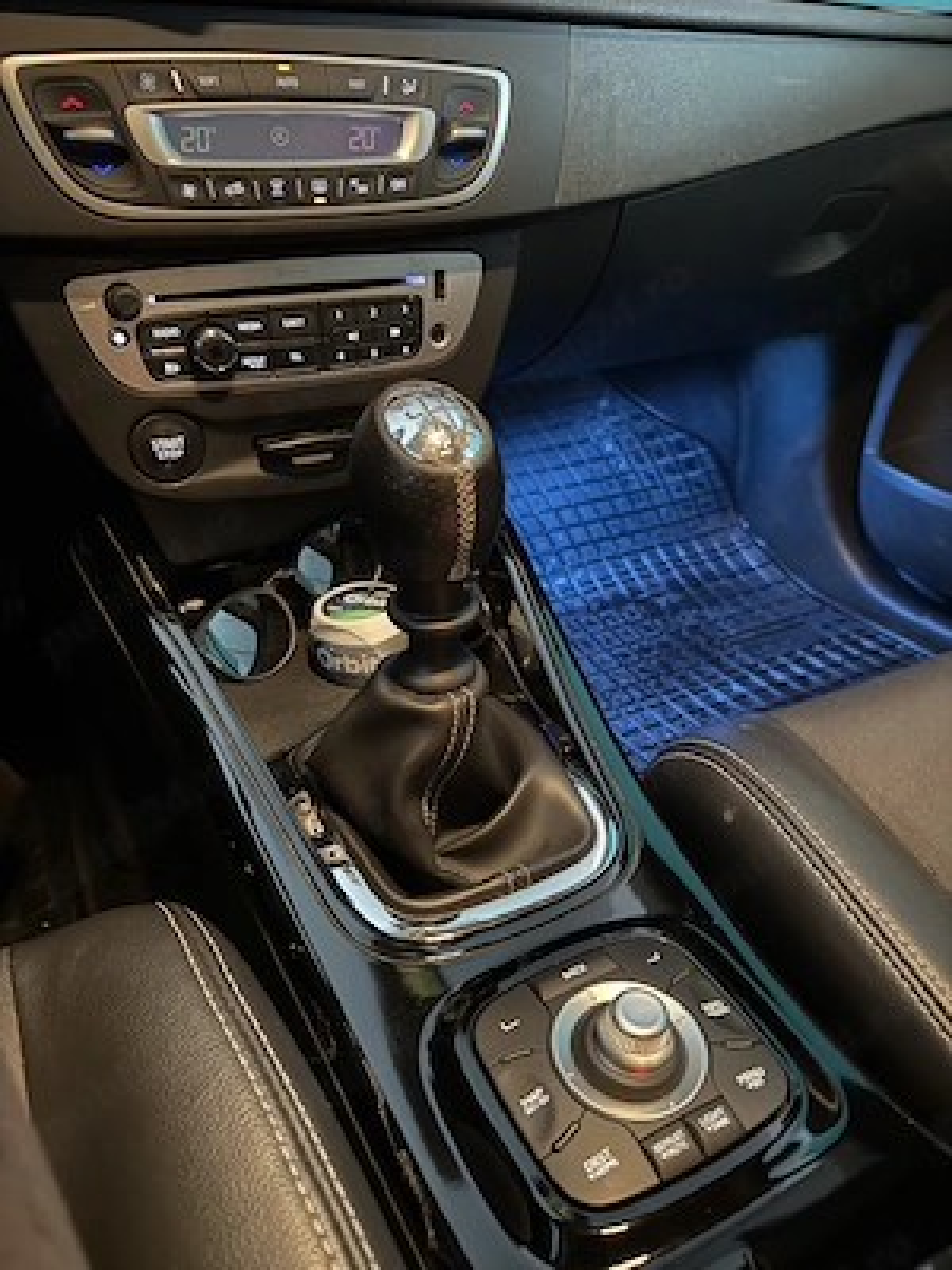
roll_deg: -1.4
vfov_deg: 71.6
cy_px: 635
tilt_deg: -30.6
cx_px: 476
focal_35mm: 24
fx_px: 880
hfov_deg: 56.8
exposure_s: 1/17
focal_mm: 6.76
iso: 1250
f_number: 1.78
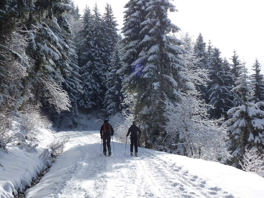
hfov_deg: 29.8
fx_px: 496
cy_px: 99
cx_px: 132
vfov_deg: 22.6
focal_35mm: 65
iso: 100
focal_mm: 11.7
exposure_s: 1/400
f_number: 5
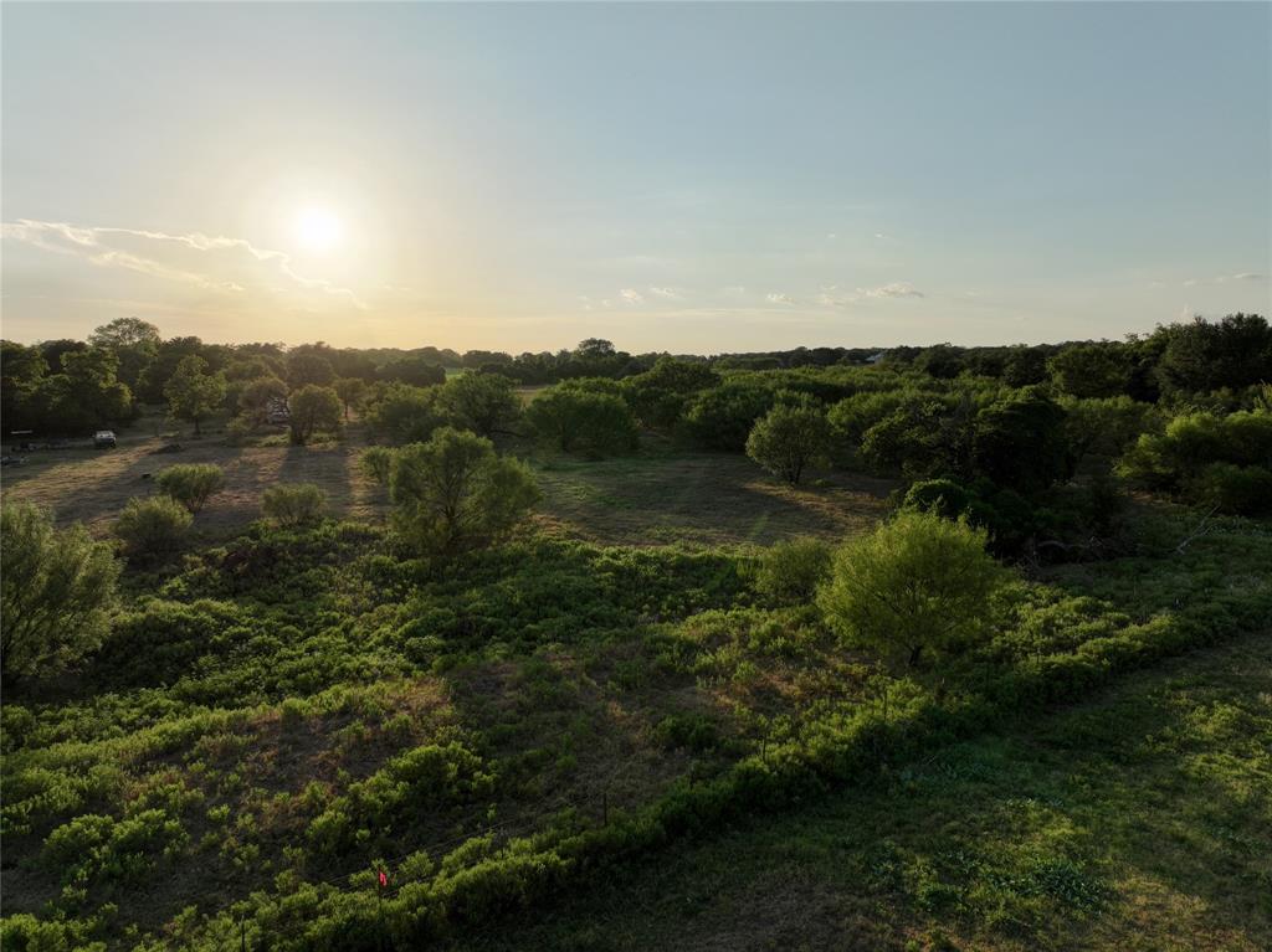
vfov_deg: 56.8
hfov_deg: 71.6
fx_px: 881
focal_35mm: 24
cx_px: 636
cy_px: 476
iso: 220
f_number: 2.8
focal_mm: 12.29
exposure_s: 1/800
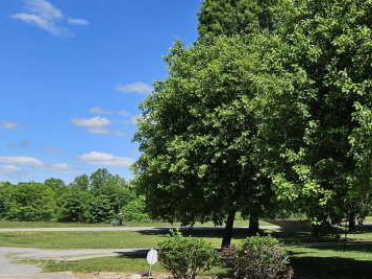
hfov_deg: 41.9
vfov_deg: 33.3
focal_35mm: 43
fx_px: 462
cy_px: 184
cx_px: 300
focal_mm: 5.4
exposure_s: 1/2450
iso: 25
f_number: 1.8
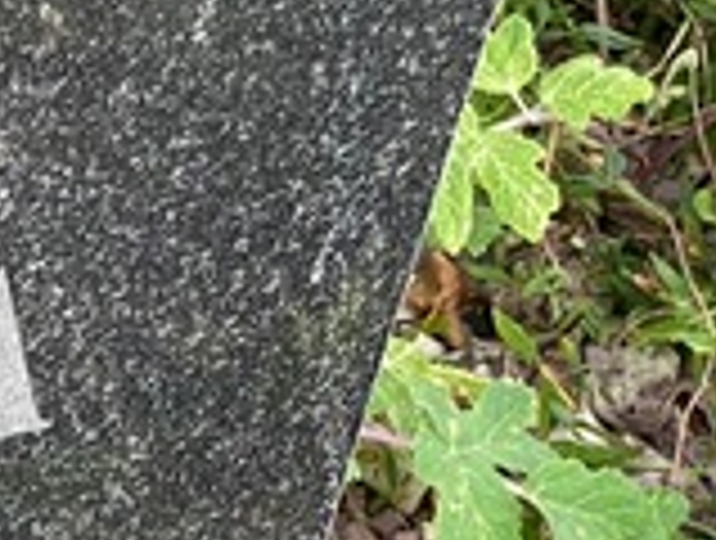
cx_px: -486
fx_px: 5411
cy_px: 720
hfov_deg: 7.4
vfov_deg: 5.7
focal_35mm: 261
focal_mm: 6
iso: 32
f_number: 2
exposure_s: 1/122
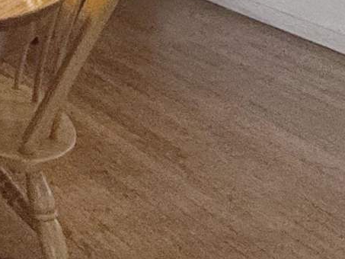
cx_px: -409
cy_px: -227
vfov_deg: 13.7
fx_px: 947
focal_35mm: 95
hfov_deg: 15.2
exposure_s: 1/120
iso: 160
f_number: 2.2
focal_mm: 2.22
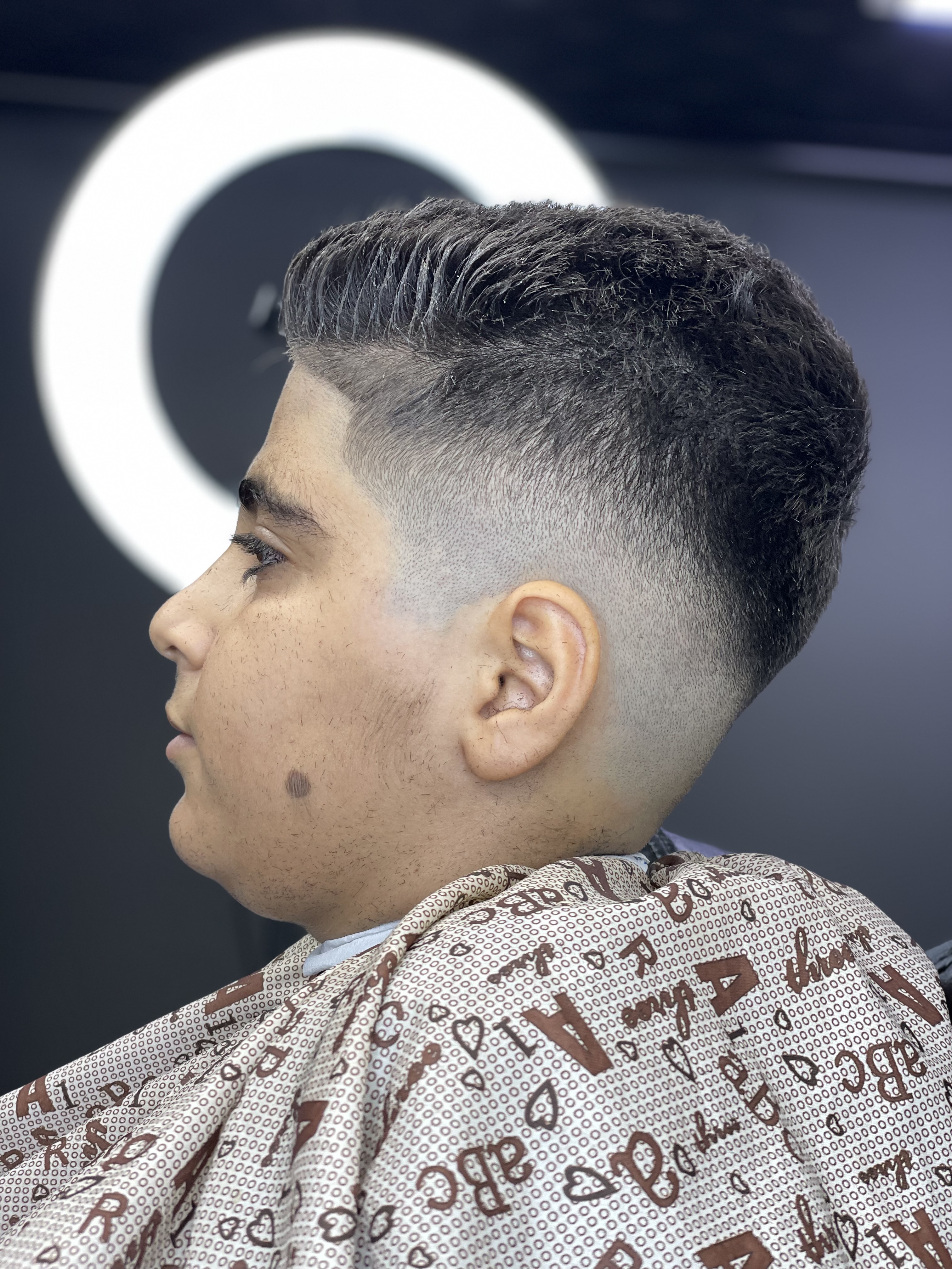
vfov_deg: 36.8
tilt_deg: +3.6
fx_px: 1907
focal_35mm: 52
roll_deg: -4.1
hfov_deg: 28.0
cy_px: 634
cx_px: 476
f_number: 2
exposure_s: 1/100
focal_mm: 6
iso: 50
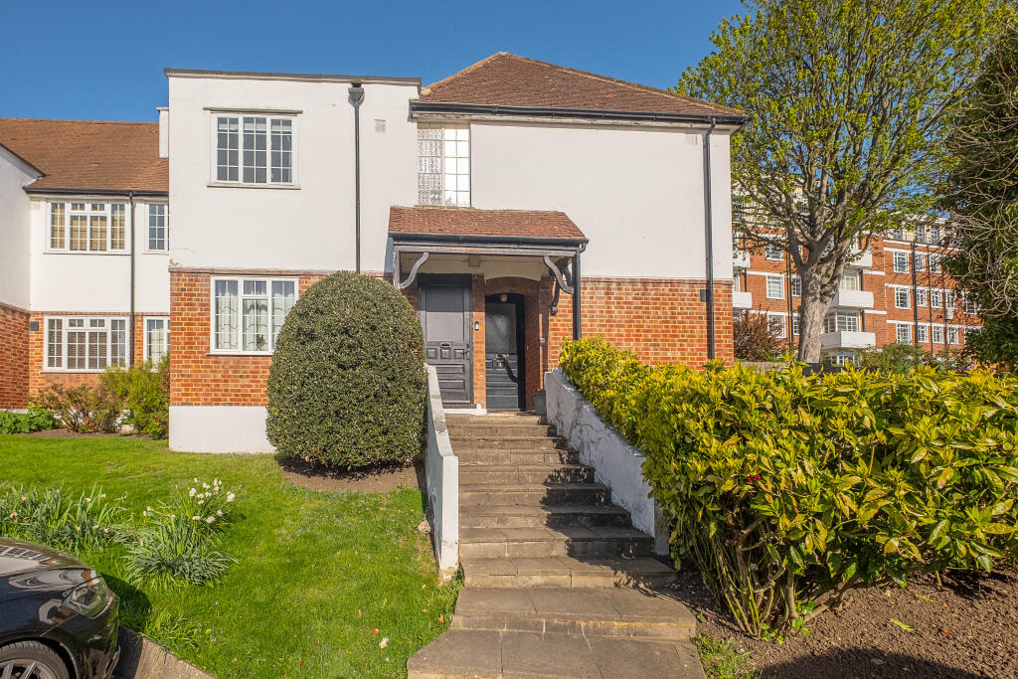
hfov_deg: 100.4
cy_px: 340
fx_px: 424
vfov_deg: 77.3
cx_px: 509
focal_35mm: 15
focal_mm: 10
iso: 400
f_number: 5.6
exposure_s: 1/2500
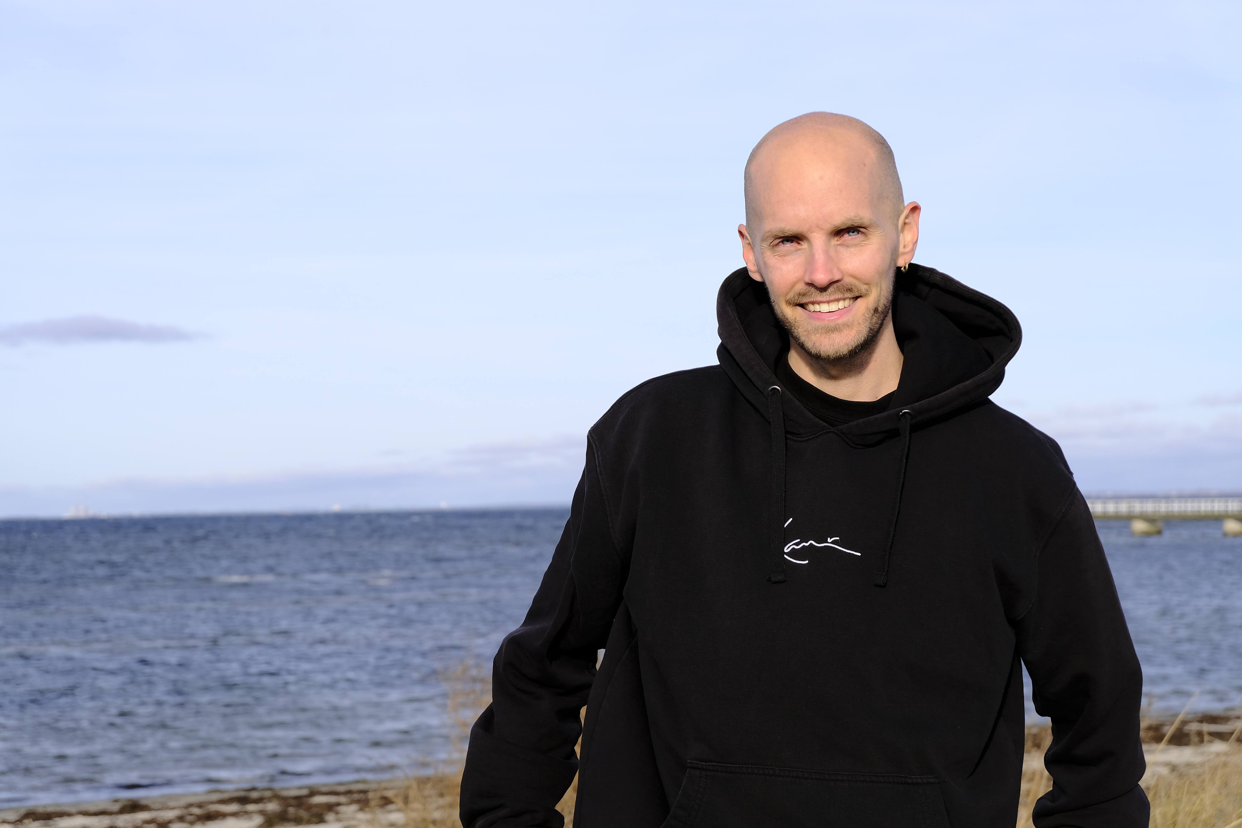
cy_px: 414
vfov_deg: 18.2
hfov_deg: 27.0
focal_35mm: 75
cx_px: 621
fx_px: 2587
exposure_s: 1/1000
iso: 500
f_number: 6.4
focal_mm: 50
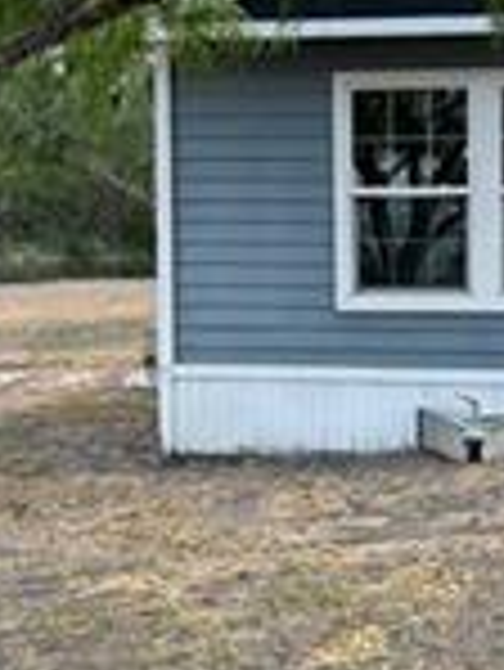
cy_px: 283
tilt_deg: -2.0
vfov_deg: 27.0
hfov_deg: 20.1
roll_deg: +0.3
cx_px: 454
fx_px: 1396
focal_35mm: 72
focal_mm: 2.22
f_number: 2.2
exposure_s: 1/502
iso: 50
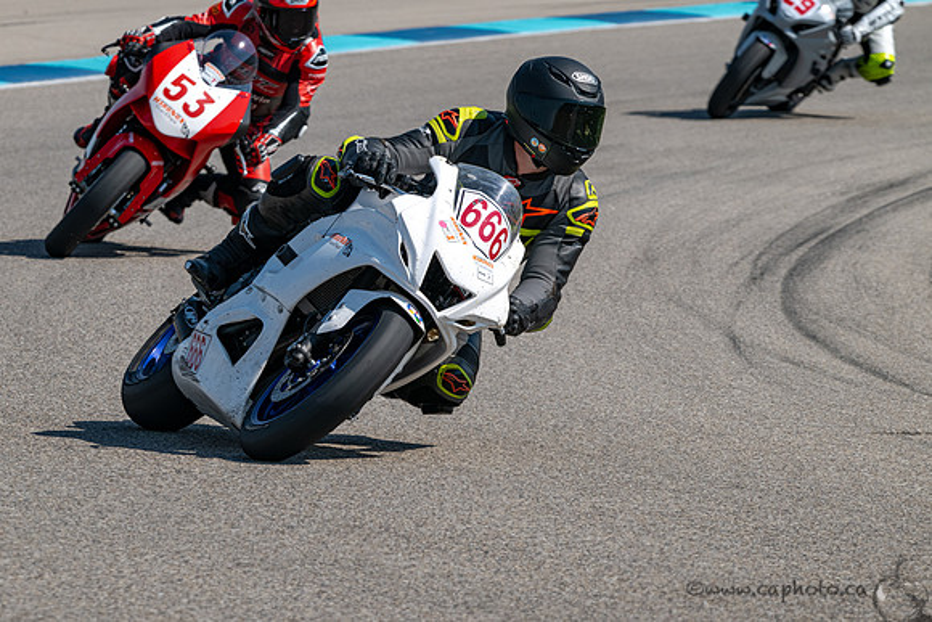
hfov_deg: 5.8
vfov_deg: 3.9
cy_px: 367
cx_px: 382
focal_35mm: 354
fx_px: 9162
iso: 450
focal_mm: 300
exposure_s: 1/1250
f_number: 11
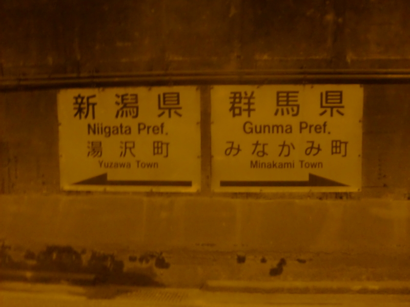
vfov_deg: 39.7
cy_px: 154
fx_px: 426
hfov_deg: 51.4
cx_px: 205
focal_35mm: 36
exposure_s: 1/5
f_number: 2.8
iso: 400
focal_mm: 6.3
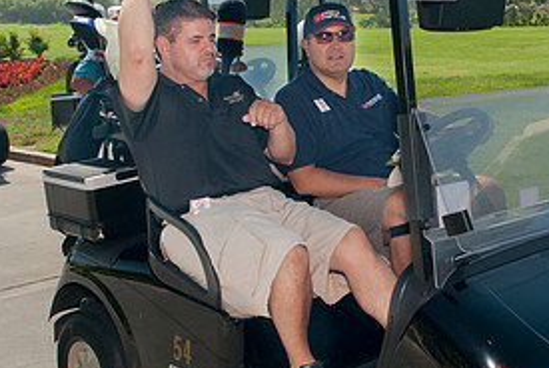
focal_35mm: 60
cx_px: 375
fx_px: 916
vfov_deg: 22.7
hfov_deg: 33.0
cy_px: 165
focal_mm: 17
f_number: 7.1
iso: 400
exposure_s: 1/200
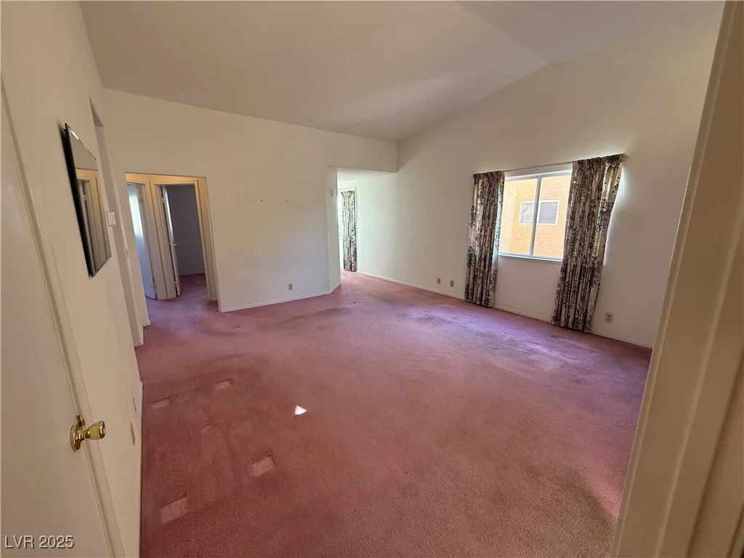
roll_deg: +0.0
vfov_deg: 85.7
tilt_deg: -11.0
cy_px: 279
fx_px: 301
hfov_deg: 102.1
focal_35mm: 14
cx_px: 372
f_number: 2.2
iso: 200
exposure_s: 1/120
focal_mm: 2.22
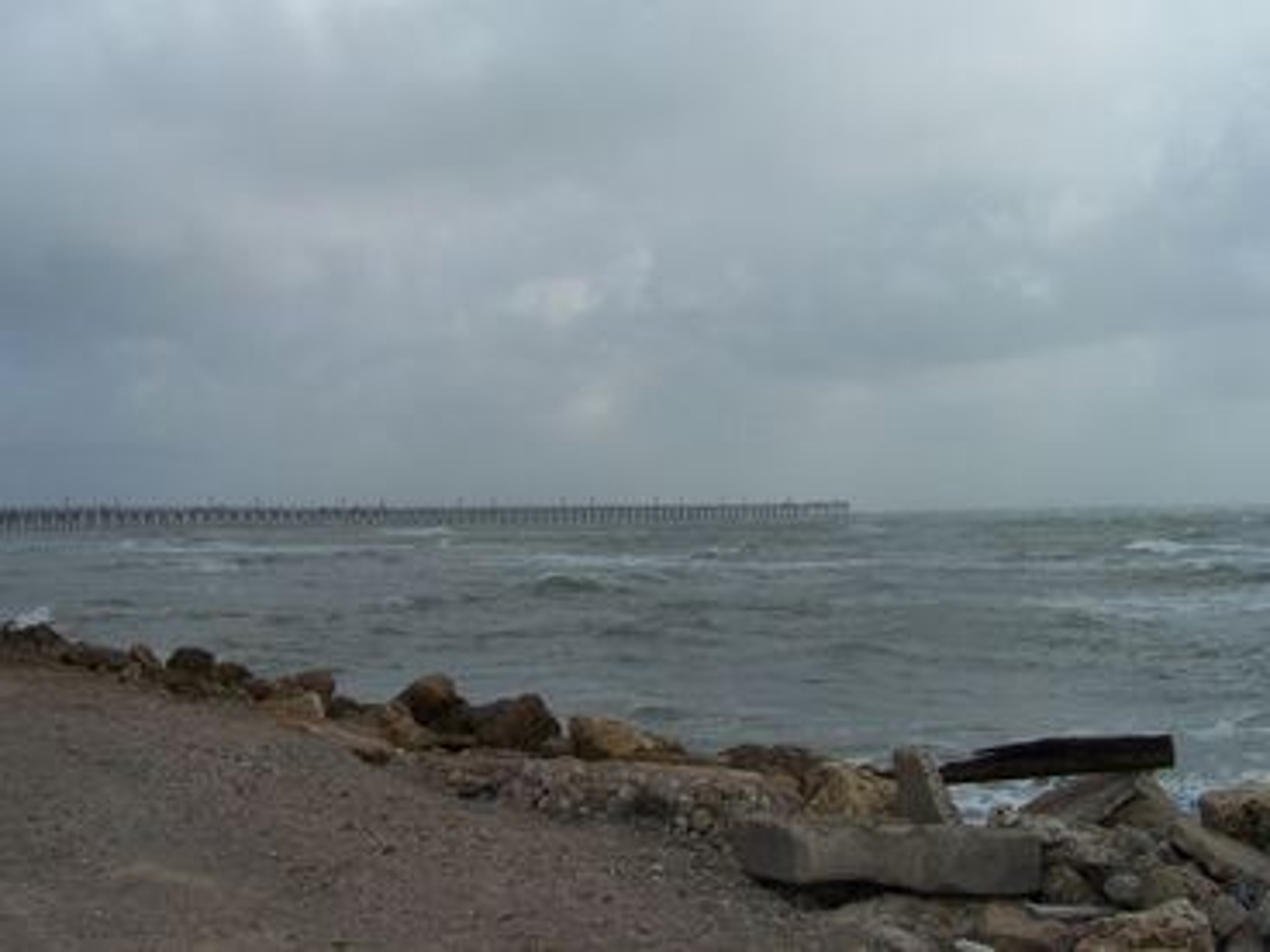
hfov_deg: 49.0
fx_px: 1394
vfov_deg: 37.7
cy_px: 476
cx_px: 635
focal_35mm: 38
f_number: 5.6
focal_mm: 6.3
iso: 80
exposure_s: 1/1000
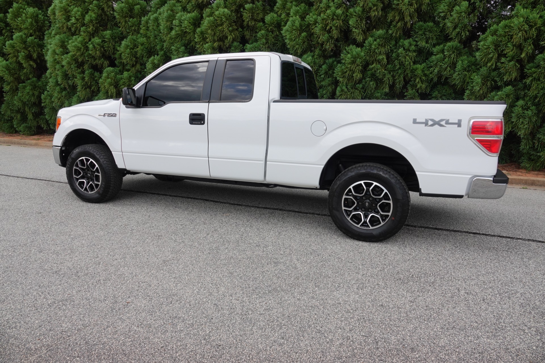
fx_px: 363
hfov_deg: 73.7
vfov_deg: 53.1
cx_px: 272
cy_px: 182
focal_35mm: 24
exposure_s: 1/250
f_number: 4
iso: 100
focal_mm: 8.8
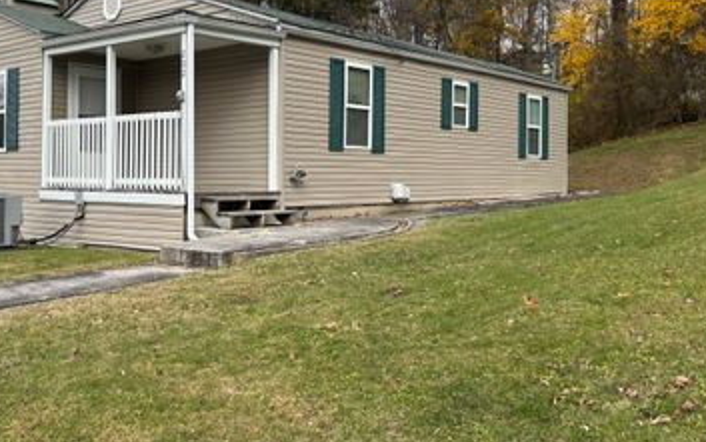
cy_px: 161
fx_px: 751
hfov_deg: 50.2
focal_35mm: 39
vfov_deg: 32.6
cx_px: 302
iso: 50
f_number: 1.5
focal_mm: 5.7
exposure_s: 1/1009
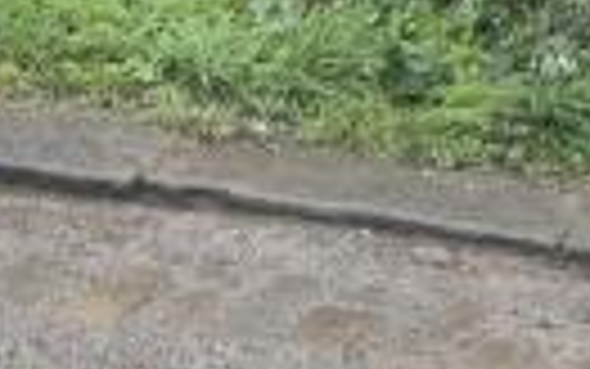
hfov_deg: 10.9
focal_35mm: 190
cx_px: 590
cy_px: -1354
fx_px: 3056
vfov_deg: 5.5
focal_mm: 5.4
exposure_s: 1/556
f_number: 1.8
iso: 25
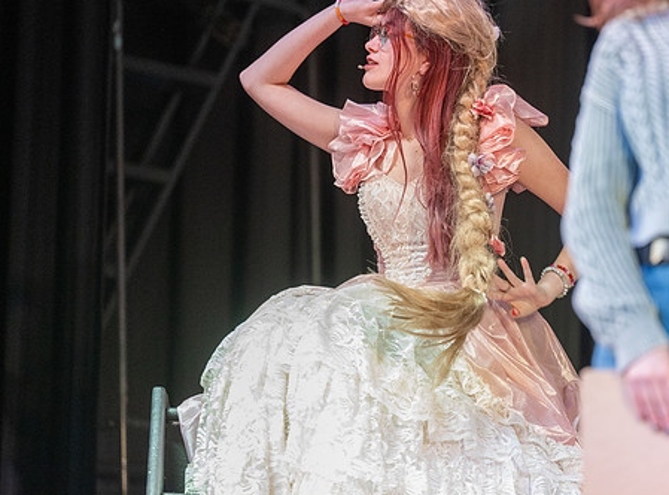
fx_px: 6365
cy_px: 199
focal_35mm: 331
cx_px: 377
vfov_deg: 4.5
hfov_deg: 6.0
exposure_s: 1/250
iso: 2500
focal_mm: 200
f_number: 2.8
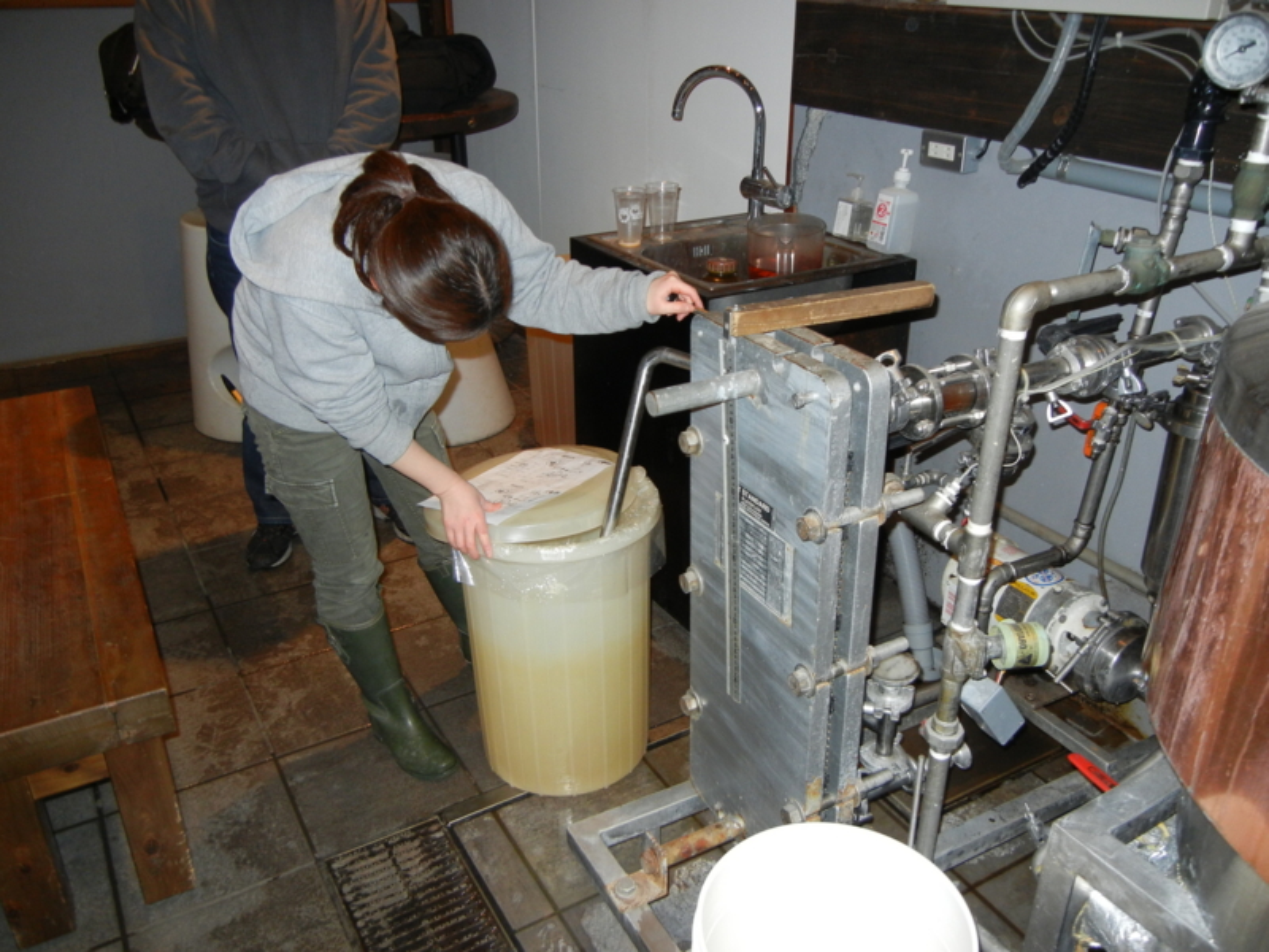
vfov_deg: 46.8
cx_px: 634
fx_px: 1100
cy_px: 476
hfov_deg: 60.0
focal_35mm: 30
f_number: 3.5
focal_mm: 5.4
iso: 231
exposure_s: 1/30
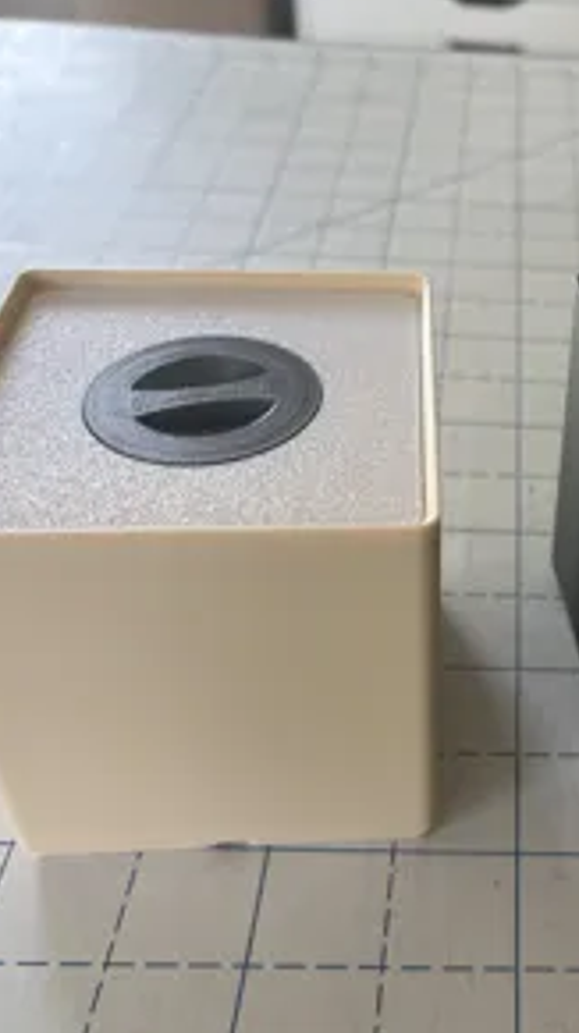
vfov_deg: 51.7
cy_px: 518
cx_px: 572
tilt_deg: -41.2
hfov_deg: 28.6
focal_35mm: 39
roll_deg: -5.4
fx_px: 1068
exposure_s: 1/60
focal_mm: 5.96
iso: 400
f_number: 1.6
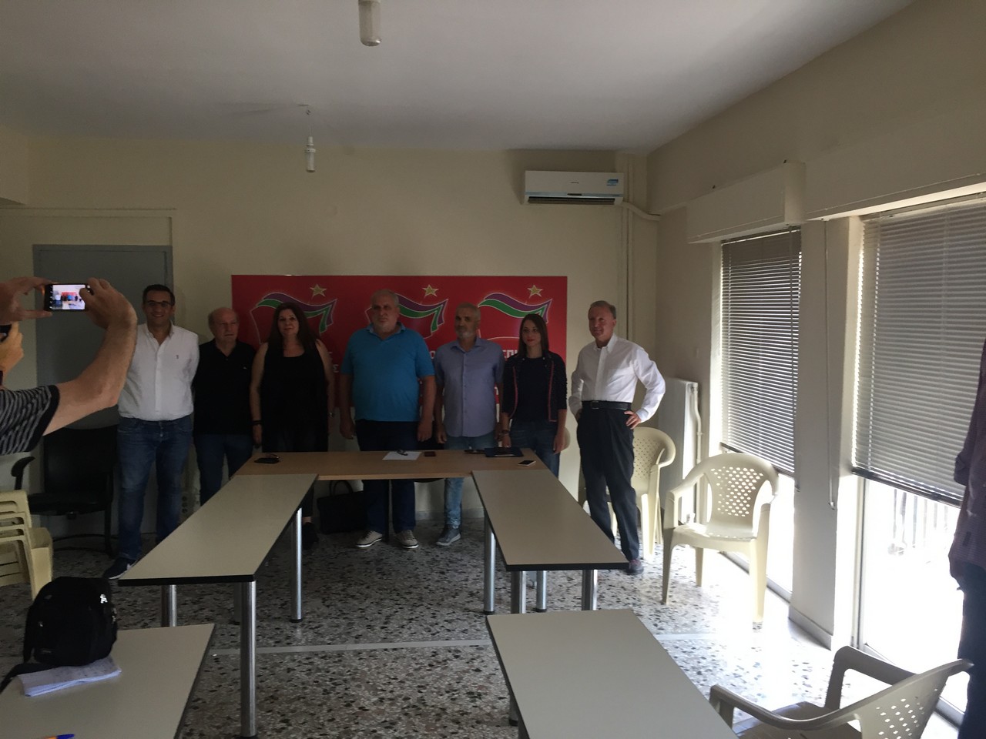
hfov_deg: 61.7
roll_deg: -0.9
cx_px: 493
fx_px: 826
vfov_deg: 48.2
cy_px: 370
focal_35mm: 29
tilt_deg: -6.3
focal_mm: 4.15
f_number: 2.2
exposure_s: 1/33
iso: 40
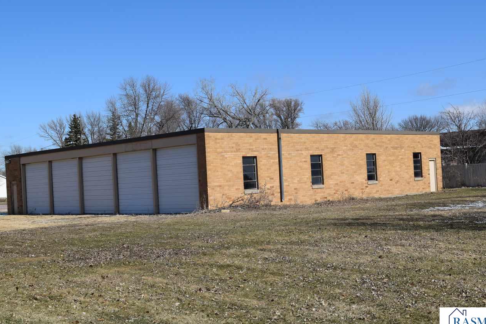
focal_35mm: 52
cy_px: 162
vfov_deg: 26.0
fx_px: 702
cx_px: 240
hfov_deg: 38.2
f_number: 11
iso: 200
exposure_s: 1/500
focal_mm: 34
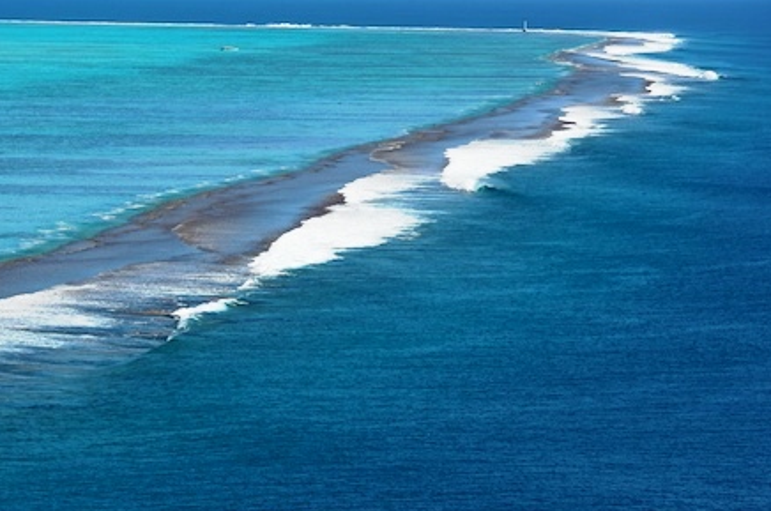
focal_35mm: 179
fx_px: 3827
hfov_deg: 11.5
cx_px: 309
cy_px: 357
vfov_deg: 7.6
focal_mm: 122
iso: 200
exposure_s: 1/1600
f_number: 5
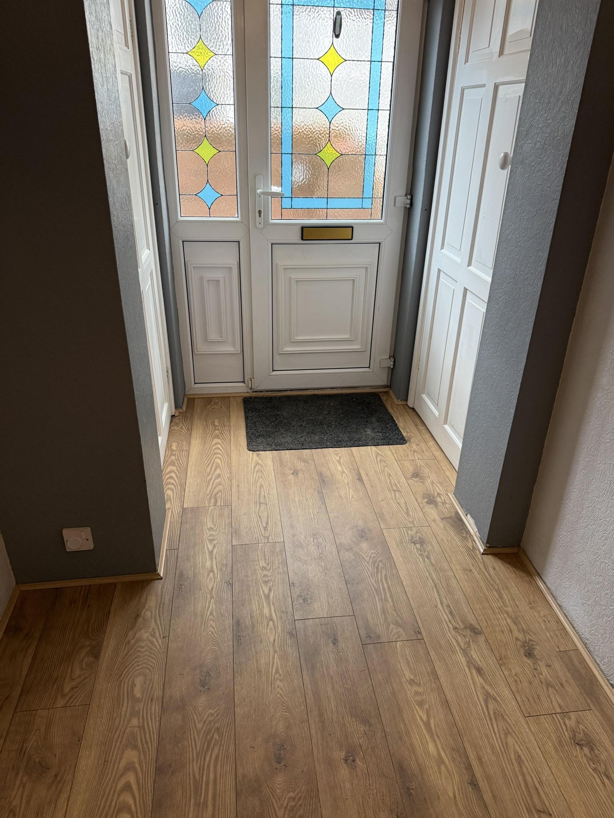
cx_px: 307
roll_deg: -2.8
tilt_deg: -27.1
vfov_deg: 71.6
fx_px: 568
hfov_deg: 56.8
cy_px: 409
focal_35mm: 24
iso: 200
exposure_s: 1/100
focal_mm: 6.76
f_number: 1.78
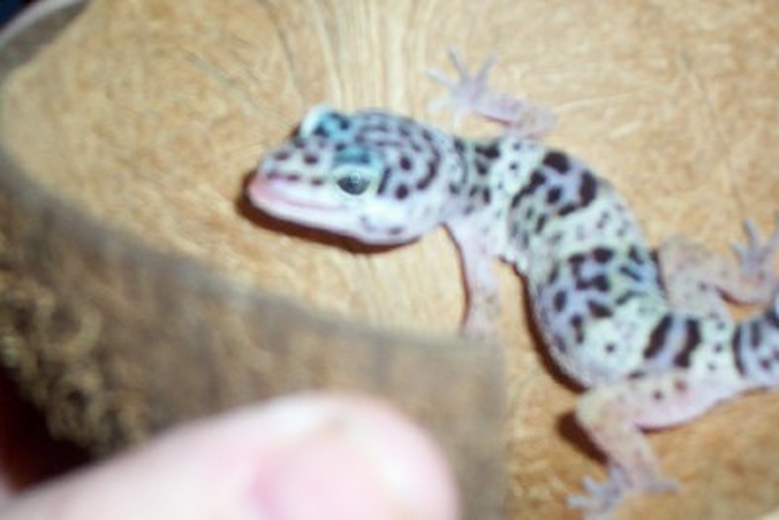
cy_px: 260
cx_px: 390
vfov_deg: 16.9
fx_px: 1753
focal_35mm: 81
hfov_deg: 25.1
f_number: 3.62
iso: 140
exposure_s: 1/93.2
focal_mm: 10.76
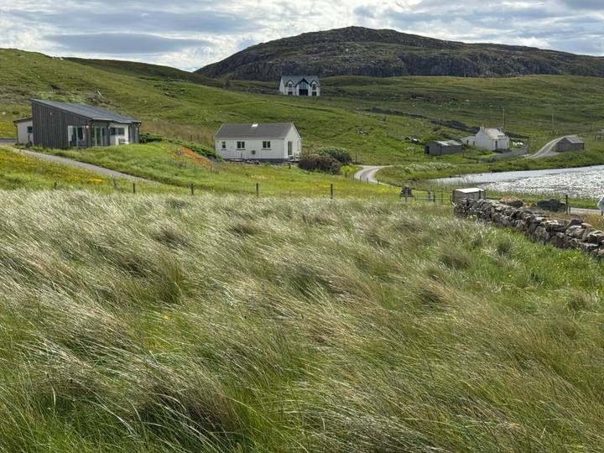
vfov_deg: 30.3
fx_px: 838
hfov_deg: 39.7
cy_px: 226
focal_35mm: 48
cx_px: 302
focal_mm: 6.76
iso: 64
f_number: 1.78
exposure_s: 1/6410
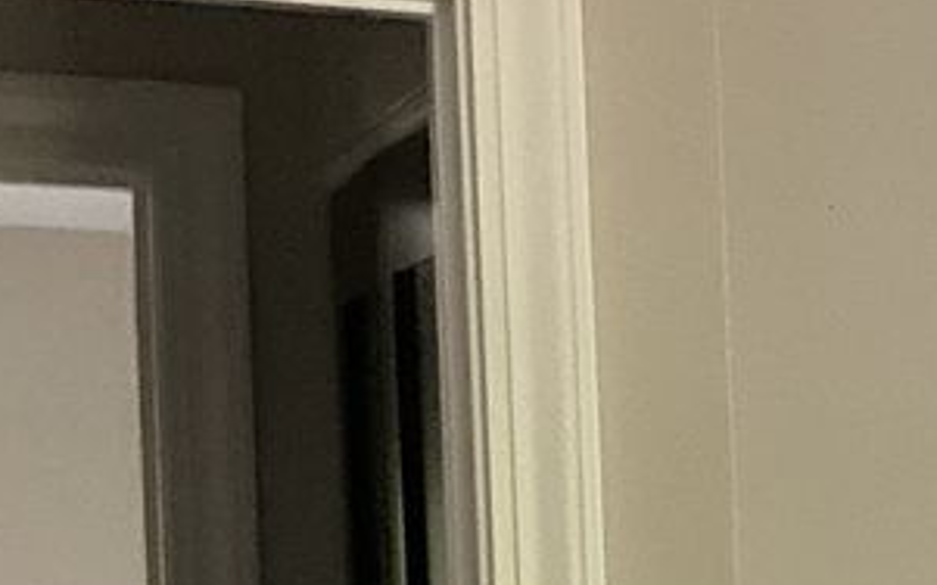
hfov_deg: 12.5
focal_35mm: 147
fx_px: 3753
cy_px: 965
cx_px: 1871
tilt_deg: -3.4
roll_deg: +1.1
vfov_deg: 8.6
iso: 160
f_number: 1.8
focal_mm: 3
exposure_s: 1/60
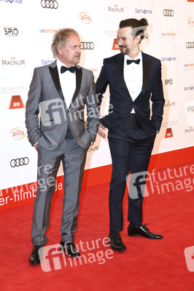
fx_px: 551
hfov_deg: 20.0
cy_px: 146
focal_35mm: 68
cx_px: 97
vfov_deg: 29.7
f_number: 6.3
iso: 250
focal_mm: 68
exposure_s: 1/125
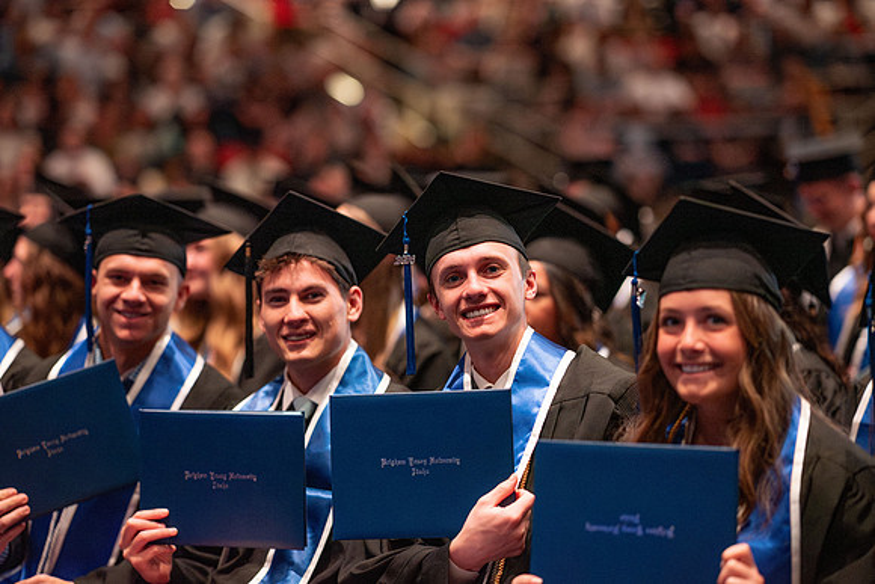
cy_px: 292
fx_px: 2553
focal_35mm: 105
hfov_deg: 19.5
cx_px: 438
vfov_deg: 13.0
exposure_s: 1/320
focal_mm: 105
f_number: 2
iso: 1600
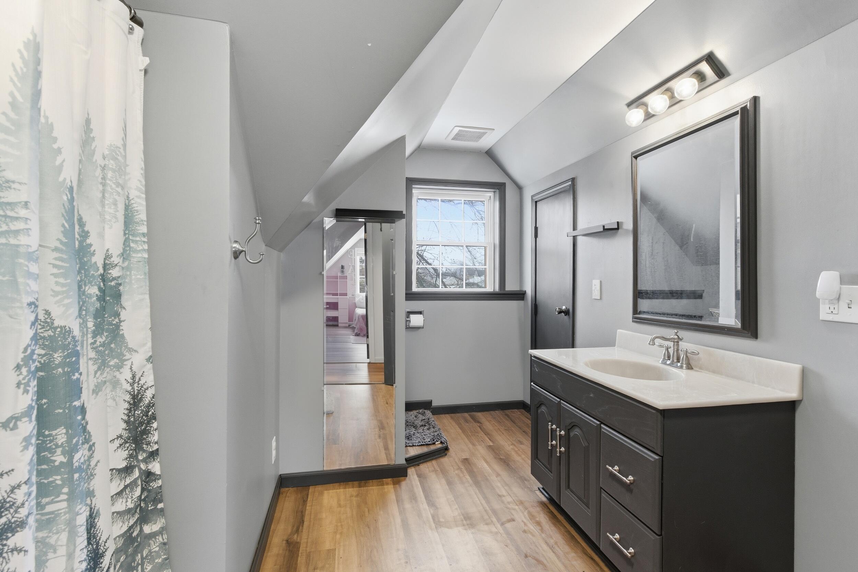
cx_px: 429
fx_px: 381
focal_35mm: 16
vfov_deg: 73.8
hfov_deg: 96.7
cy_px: 286
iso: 640
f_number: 8
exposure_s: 1/200
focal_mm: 16
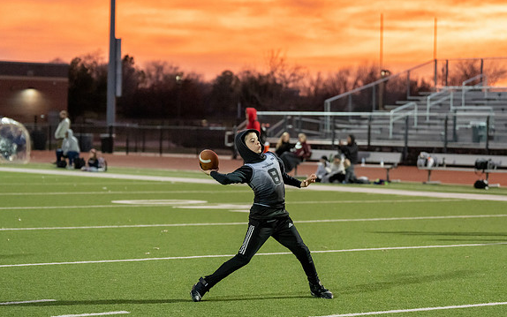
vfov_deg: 11.4
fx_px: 1589
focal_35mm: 115
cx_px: 260
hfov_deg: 18.1
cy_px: 161
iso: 4000
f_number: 2.8
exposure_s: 1/1000
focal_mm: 93
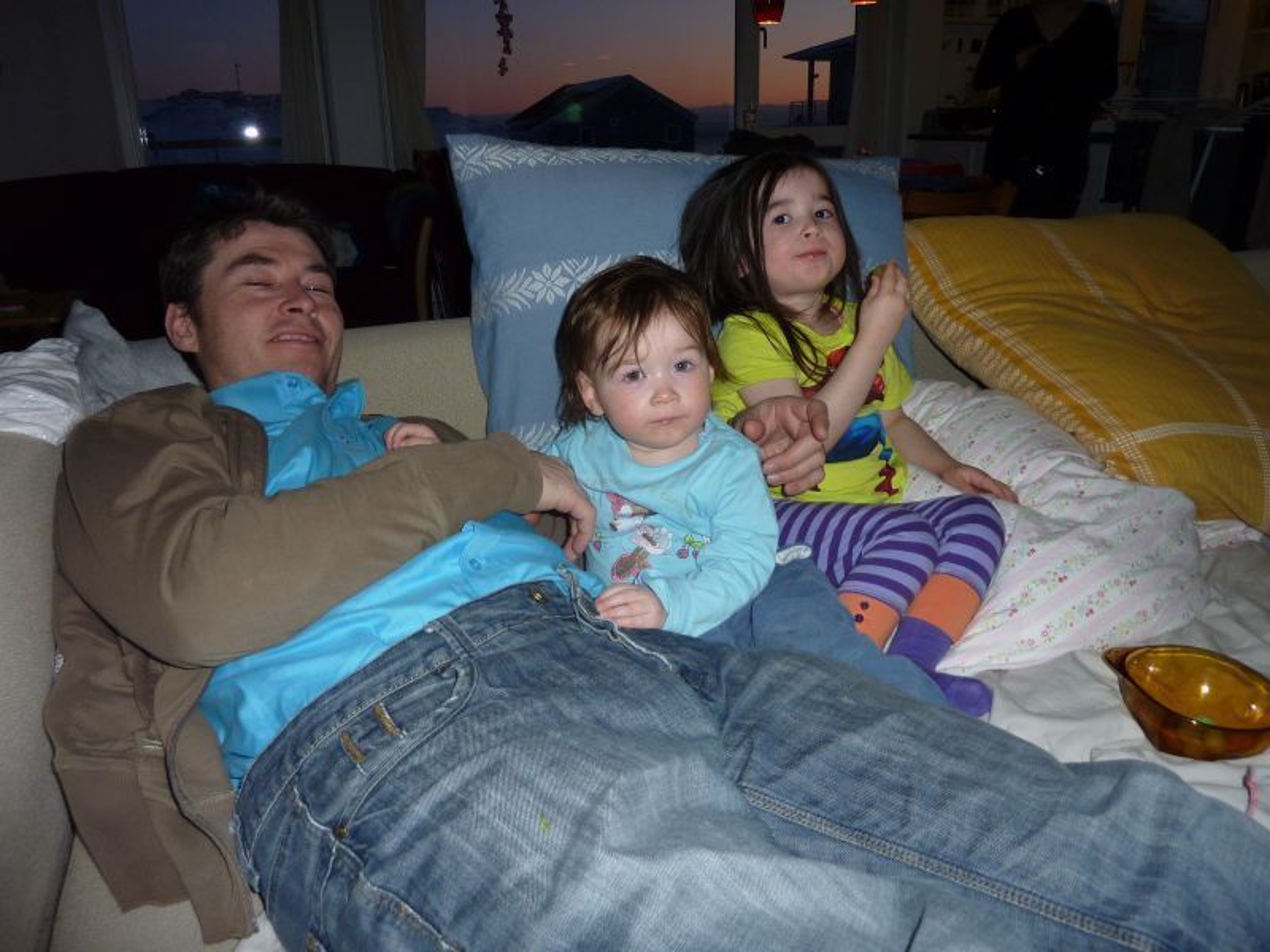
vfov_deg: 54.9
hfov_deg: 69.4
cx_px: 635
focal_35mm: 25
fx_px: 917
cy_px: 476
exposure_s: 1/125
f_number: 3.3
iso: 100
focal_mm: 4.1
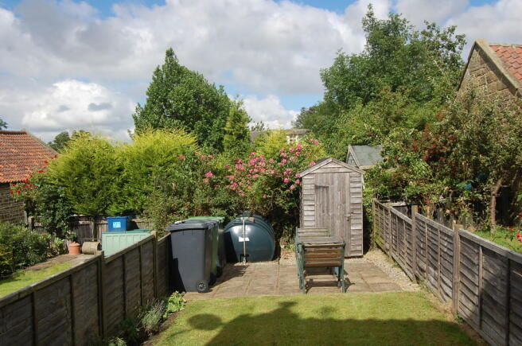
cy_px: 173
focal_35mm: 30
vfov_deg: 43.5
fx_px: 434
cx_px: 261
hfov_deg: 62.0
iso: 200
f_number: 8
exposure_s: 1/250
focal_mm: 20
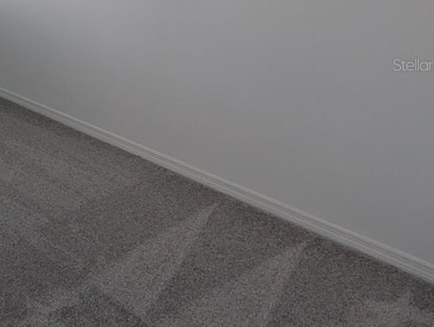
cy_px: 65
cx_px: -149
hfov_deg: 34.6
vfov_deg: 40.2
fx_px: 427
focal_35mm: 34
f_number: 1.7
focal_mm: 2.02
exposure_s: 1/218
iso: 53
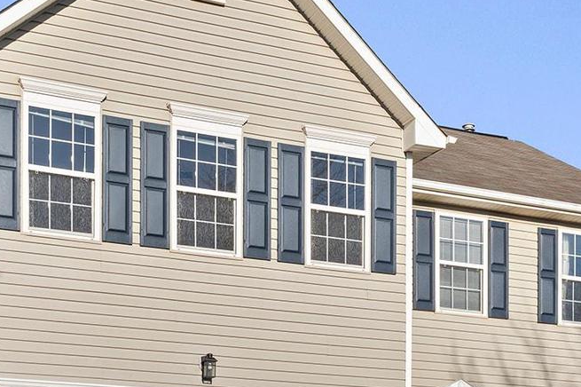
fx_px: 1242
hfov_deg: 26.3
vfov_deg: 17.6
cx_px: 292
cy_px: 265
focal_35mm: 77
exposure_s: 1/200
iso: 100
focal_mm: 35
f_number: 13
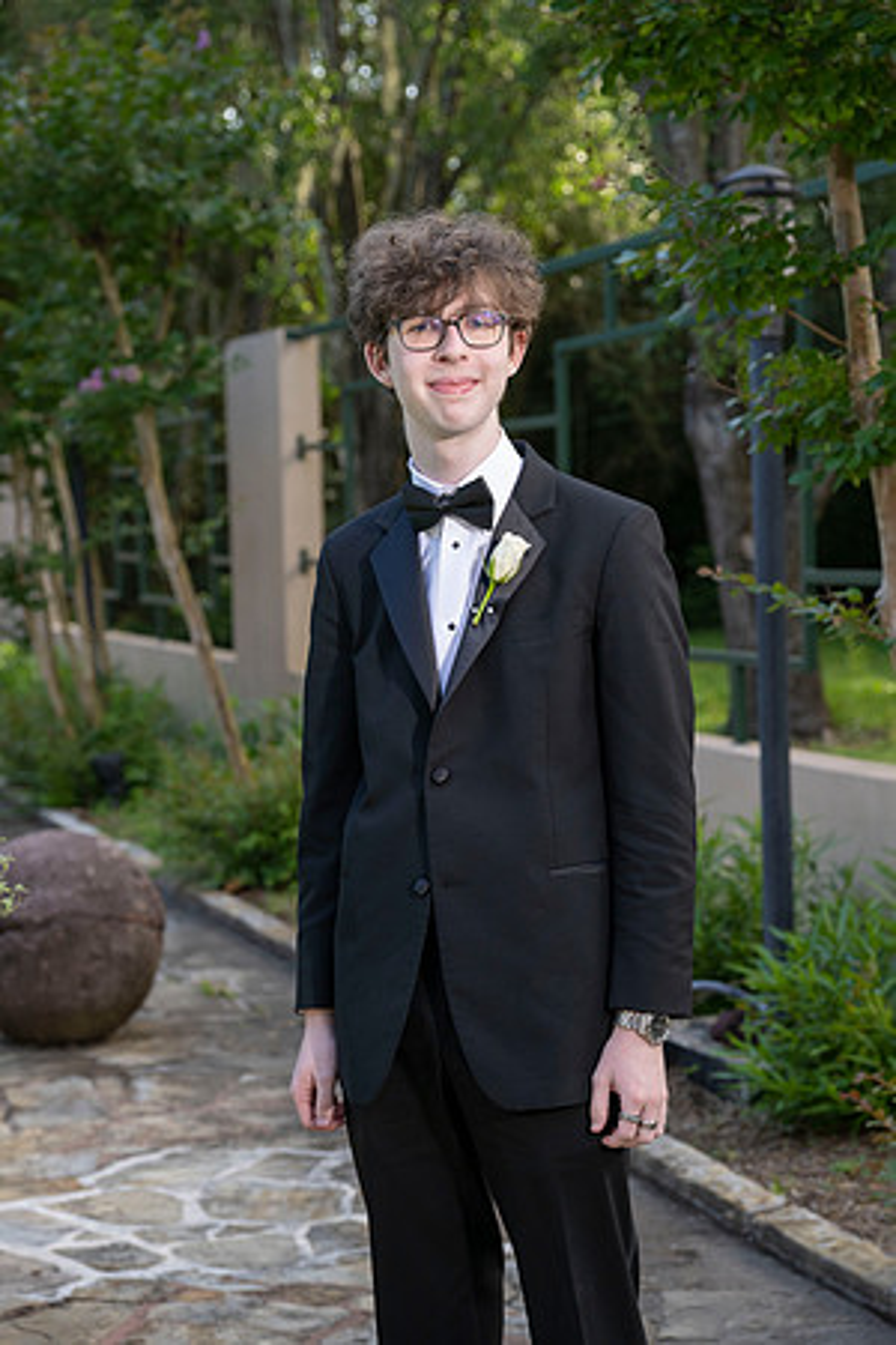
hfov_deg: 18.4
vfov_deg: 27.3
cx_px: 448
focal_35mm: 74
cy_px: 672
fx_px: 2762
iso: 400
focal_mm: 74
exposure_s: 1/250
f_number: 5
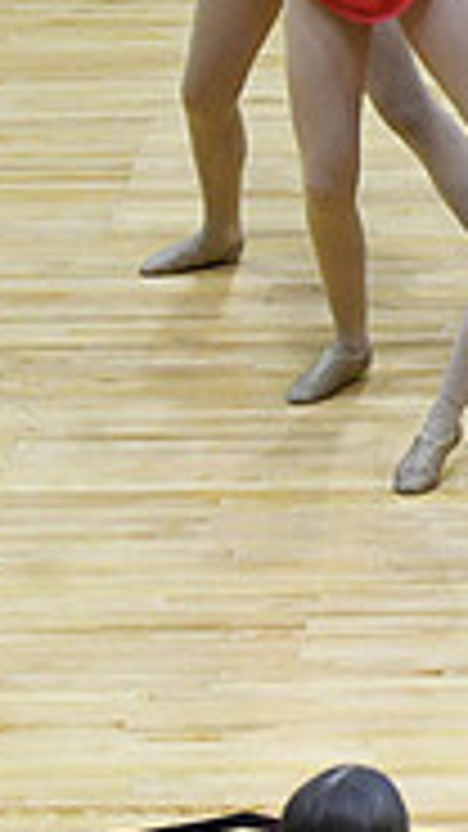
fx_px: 7593
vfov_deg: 6.3
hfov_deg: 3.5
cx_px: 1238
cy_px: 47
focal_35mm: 344
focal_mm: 70
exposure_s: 1/400
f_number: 3.5
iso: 4000
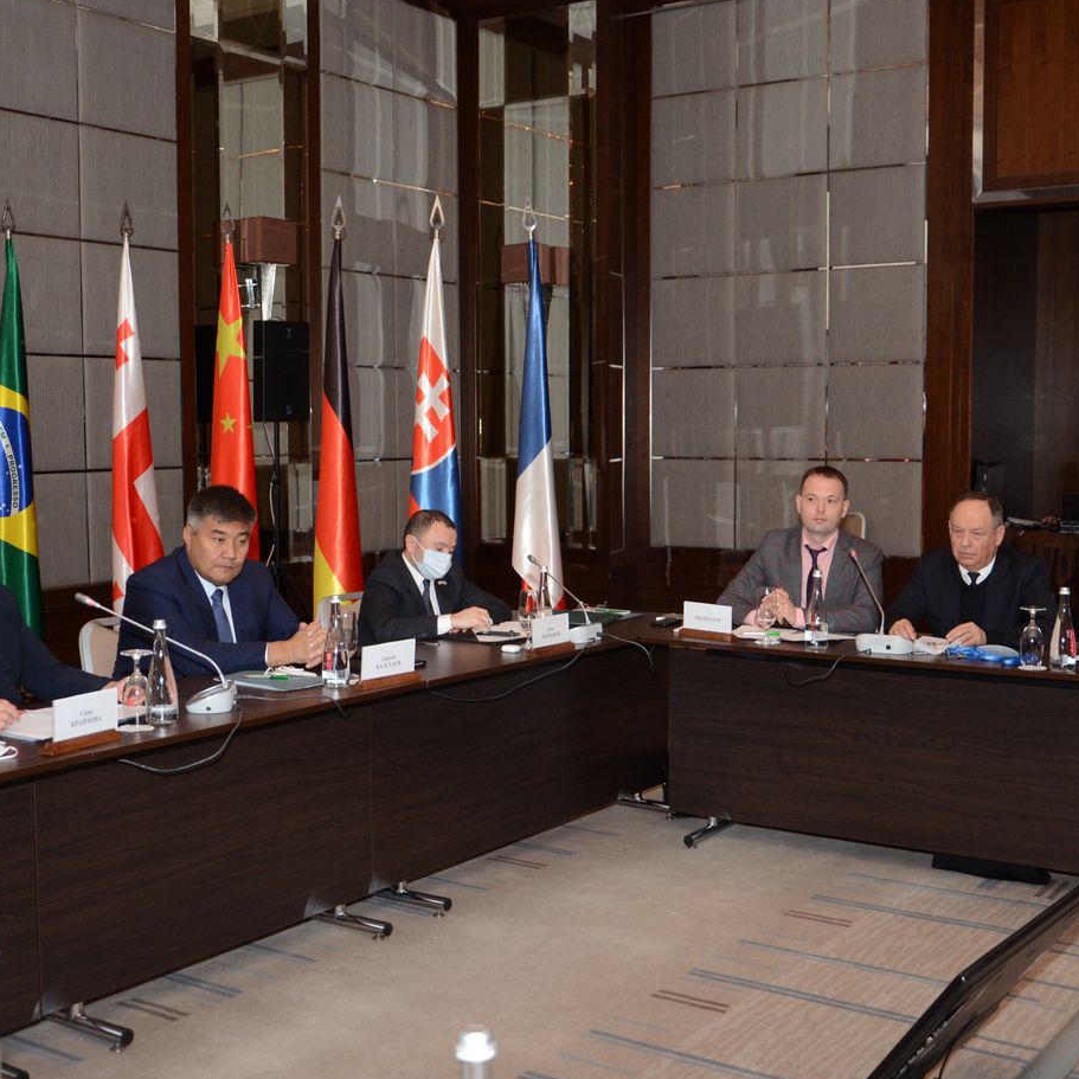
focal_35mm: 43
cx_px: 566
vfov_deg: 39.2
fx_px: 1516
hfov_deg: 39.2
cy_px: 537
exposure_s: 1/250
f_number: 3.8
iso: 1000
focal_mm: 22
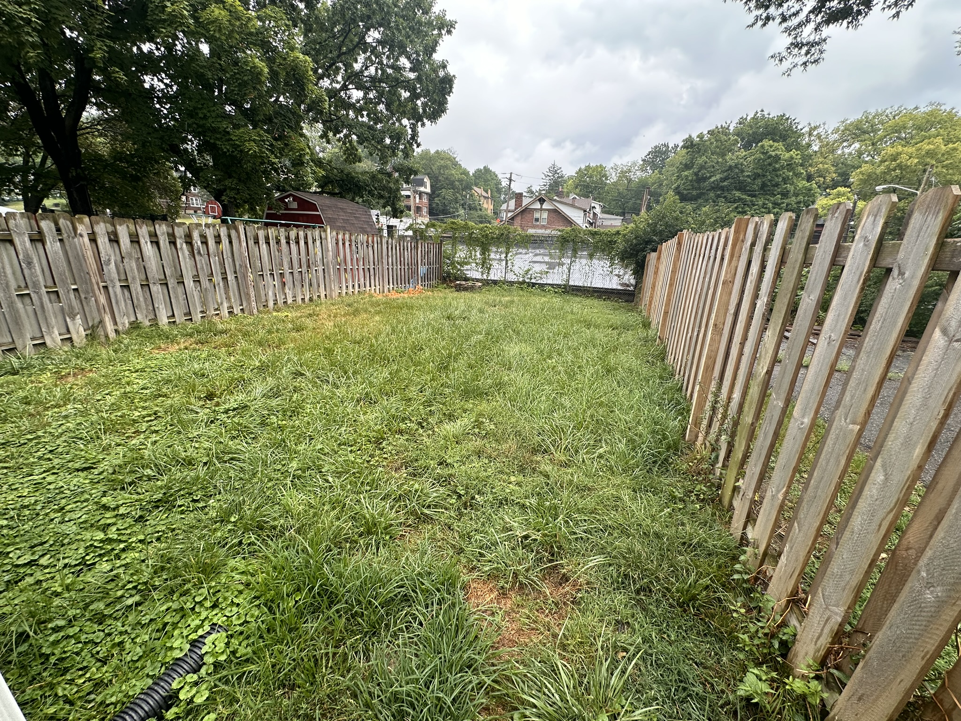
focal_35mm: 14
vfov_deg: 85.7
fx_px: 389
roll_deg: -1.3
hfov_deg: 102.1
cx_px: 480
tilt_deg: -18.2
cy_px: 360
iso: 40
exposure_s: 1/410
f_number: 2.2
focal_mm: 2.22
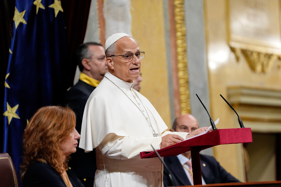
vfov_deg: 6.9
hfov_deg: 10.3
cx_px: 140
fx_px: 1561
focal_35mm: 200
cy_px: 94
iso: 4000
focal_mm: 200
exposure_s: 1/500
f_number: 2.8
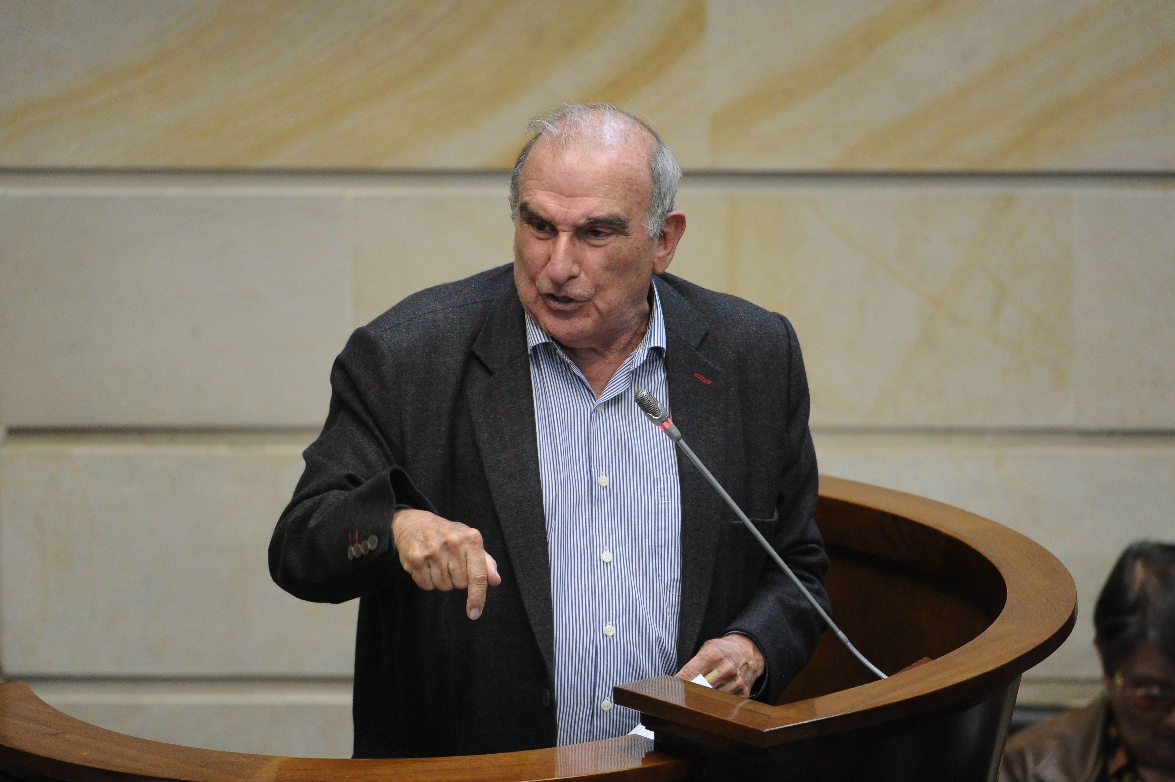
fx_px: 13047
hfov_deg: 5.2
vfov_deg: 3.4
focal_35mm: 400
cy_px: 391
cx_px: 588
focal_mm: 400
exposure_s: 1/320
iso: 4000
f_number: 4
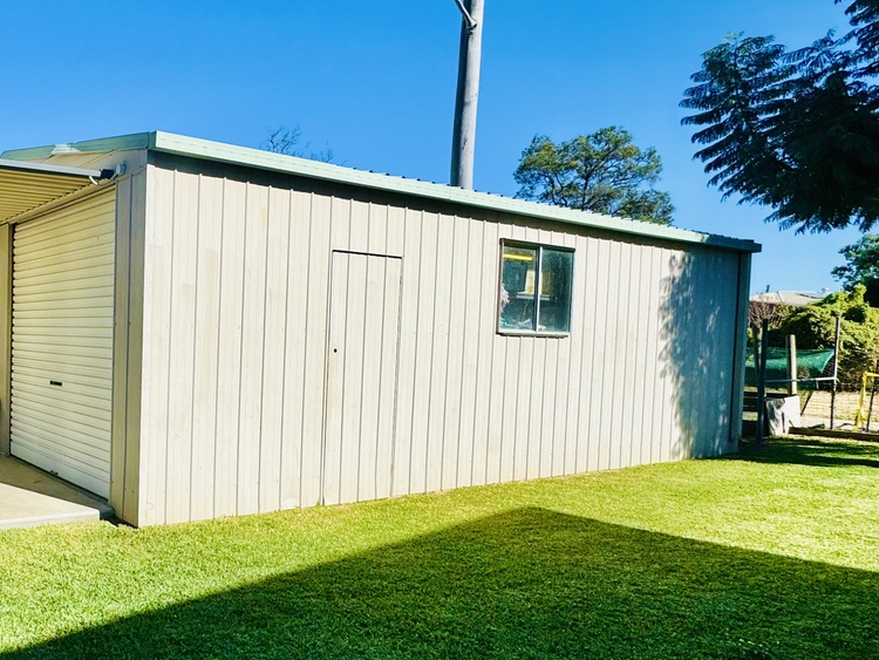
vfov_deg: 49.7
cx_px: 109
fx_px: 711
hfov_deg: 56.0
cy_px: 366
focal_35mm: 28
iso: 50
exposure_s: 1/2494
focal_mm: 2.22
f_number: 2.2
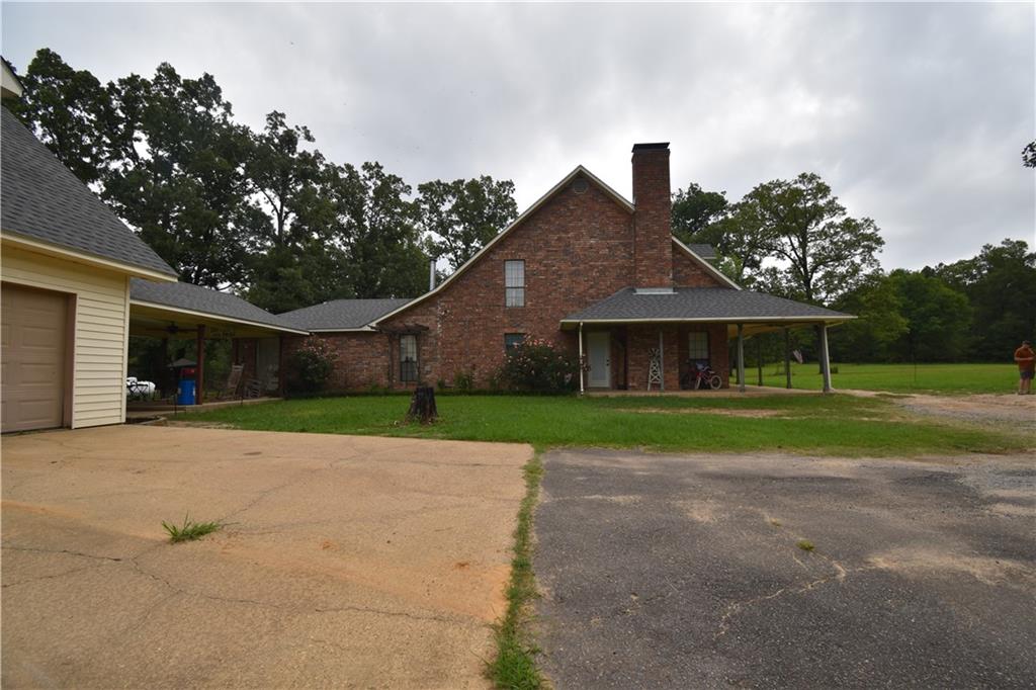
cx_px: 518
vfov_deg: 77.3
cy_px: 345
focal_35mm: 15
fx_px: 432
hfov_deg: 100.4
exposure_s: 1/200
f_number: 10
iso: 100
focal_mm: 10
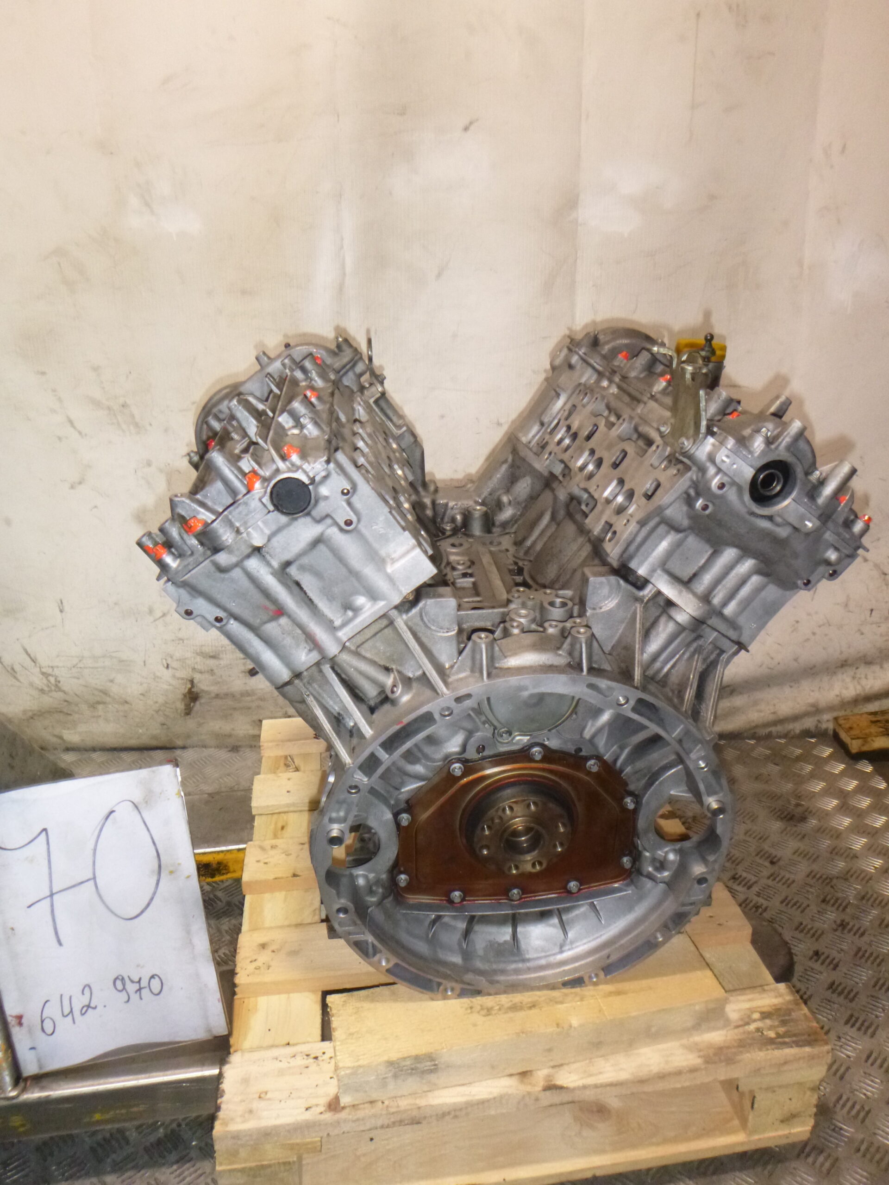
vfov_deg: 69.4
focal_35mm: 25
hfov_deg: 54.9
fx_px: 856
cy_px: 592
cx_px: 444
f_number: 3.9
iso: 320
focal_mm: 4.5
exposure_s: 1/60
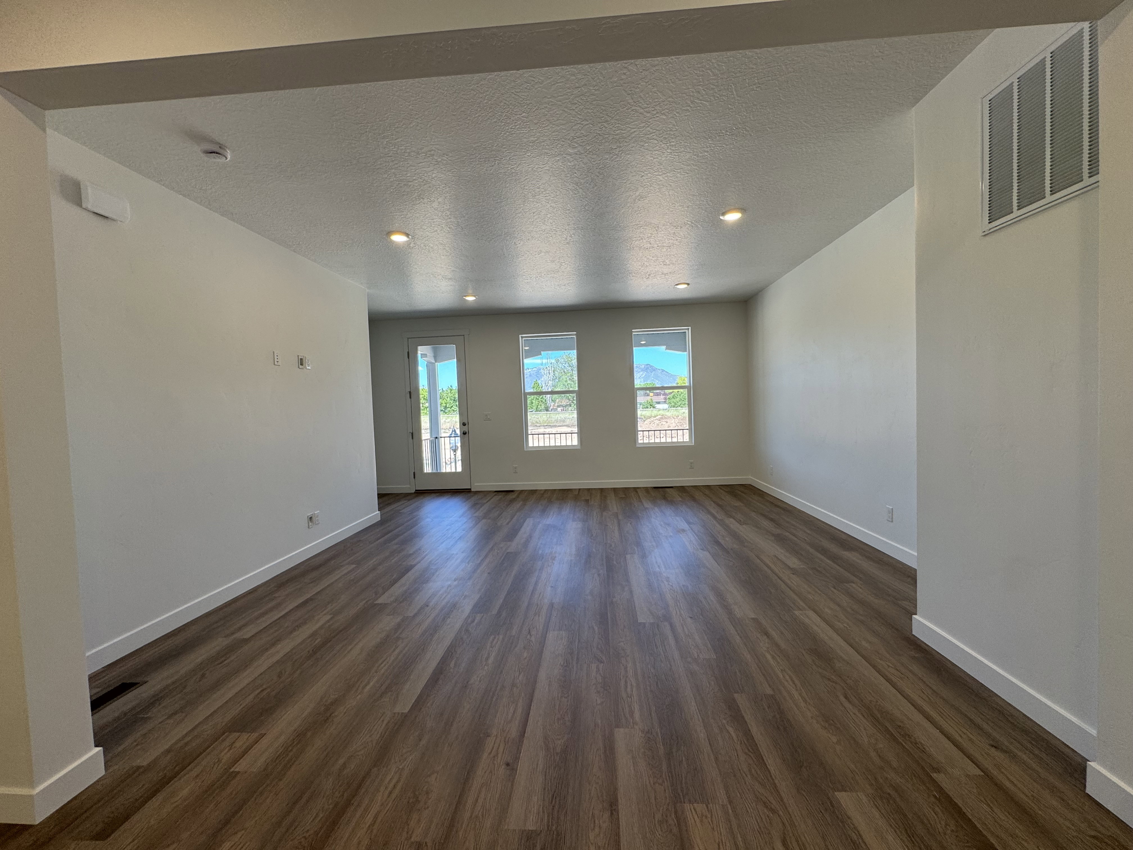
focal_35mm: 14
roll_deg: +2.2
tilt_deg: -2.1
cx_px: 566
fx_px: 458
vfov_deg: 85.7
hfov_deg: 102.1
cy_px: 425
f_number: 2.2
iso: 50
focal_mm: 2.22
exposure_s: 1/120
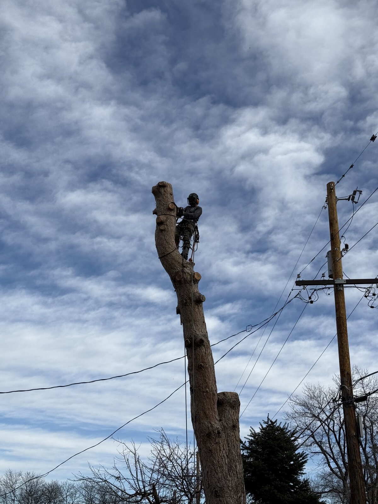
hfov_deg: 30.3
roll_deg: +0.4
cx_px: 189
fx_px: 699
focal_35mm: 48
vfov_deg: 39.7
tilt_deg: +22.5
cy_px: 252
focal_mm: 6.76
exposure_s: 1/4098
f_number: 1.78
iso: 80
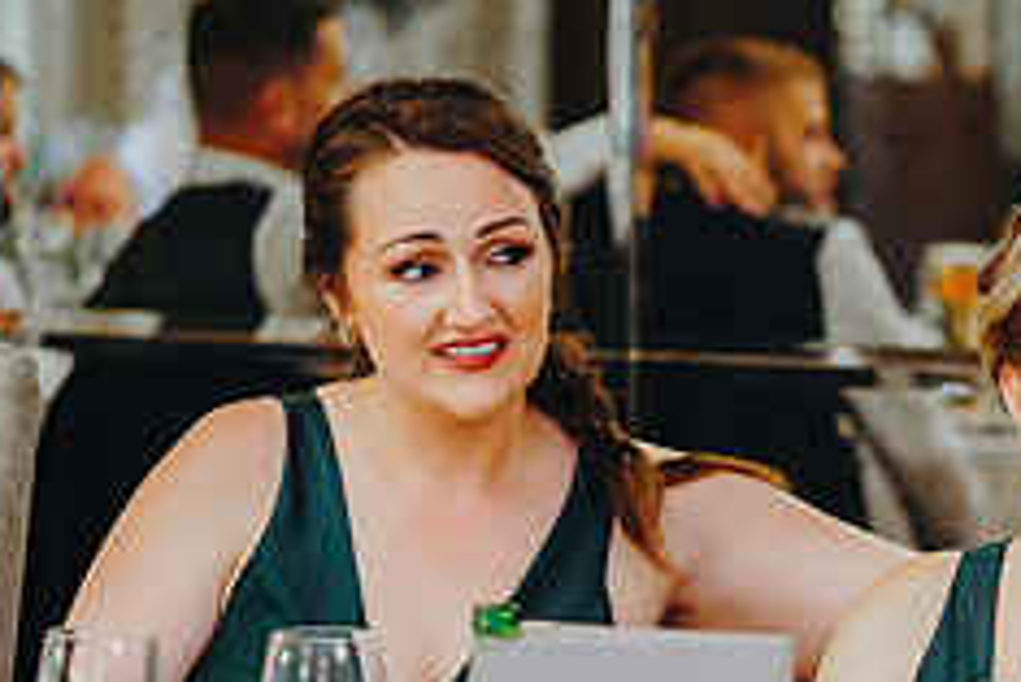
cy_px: 558
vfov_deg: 6.5
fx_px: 5959
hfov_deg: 9.7
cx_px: 1160
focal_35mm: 210
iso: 2000
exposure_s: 1/125
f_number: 2.8
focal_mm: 85
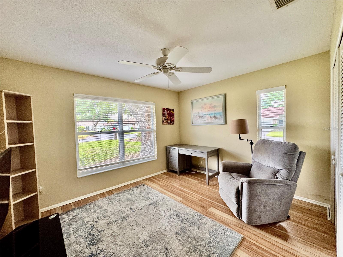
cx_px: 172
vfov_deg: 85.7
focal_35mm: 14
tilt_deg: -1.7
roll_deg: +1.4
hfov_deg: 102.1
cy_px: 128
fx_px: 139
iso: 200
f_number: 2.2
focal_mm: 2.22
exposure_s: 1/99
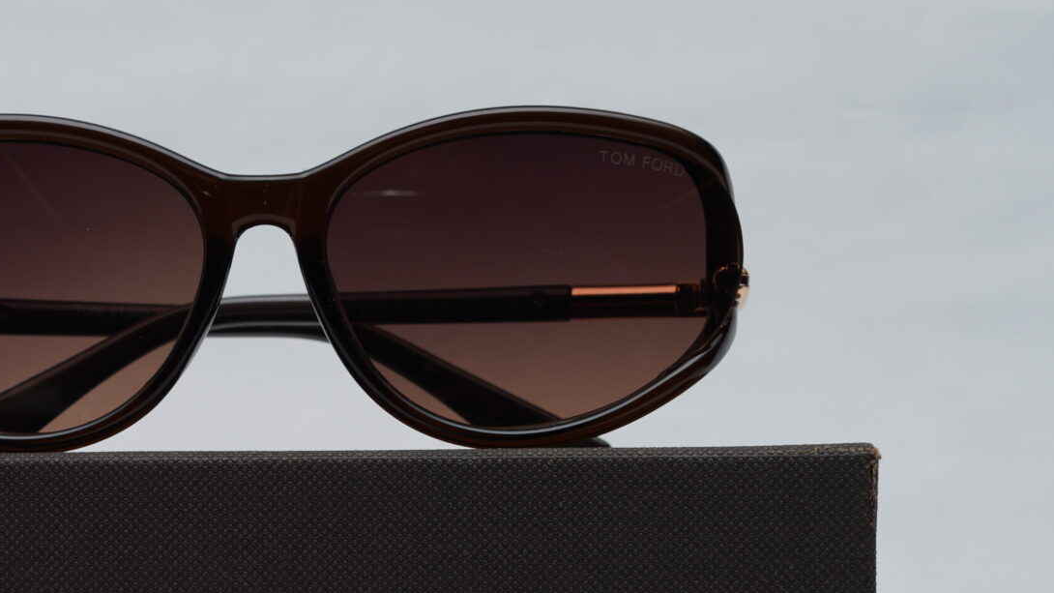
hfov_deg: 17.3
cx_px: 193
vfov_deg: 9.8
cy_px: 531
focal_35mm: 123
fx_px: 3437
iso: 100
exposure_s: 1/160
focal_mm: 50
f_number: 9
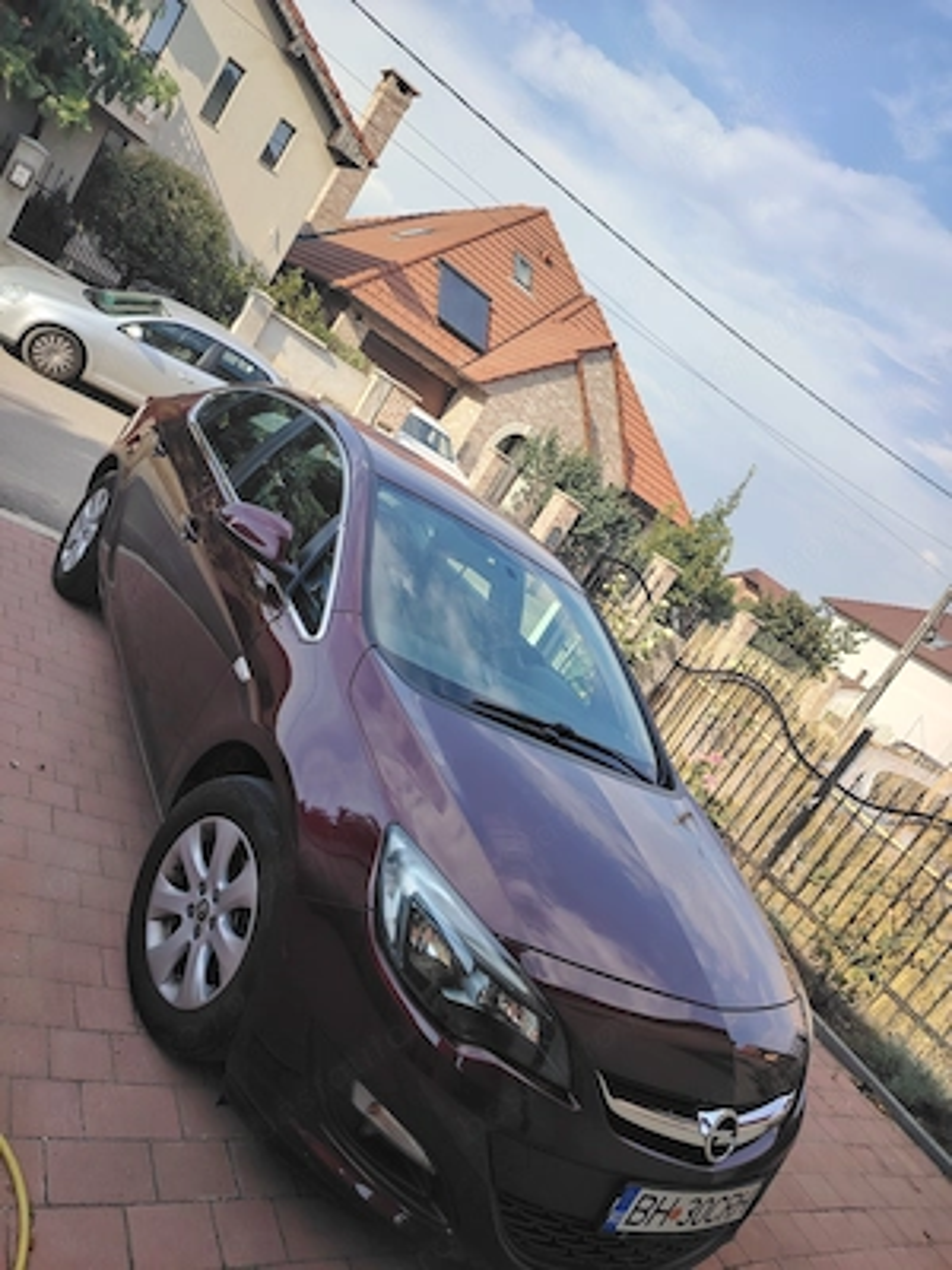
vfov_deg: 71.6
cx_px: 476
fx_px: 880
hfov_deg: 56.8
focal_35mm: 24
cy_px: 635
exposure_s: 1/546
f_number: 1.75
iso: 100
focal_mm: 5.25
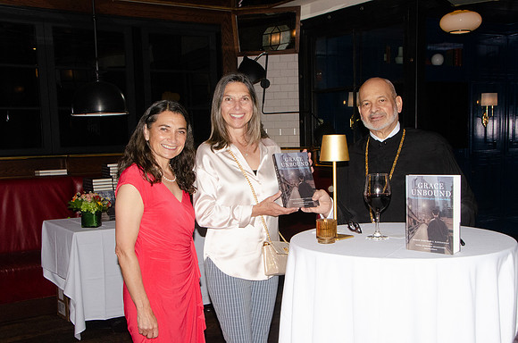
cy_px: 172
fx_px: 625
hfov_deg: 45.0
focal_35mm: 44
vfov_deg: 30.7
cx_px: 259
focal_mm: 29
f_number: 16
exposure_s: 1/250
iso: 2500
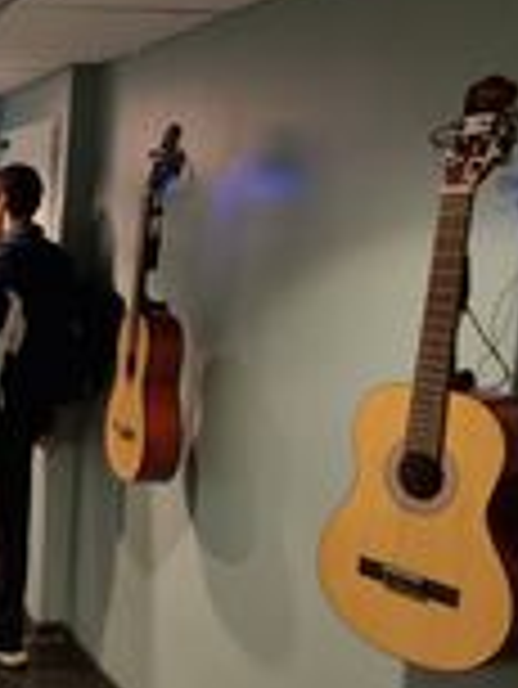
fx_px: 1096
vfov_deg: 34.9
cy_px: 380
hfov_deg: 23.0
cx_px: -189
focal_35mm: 55
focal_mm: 6.7
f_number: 1.8
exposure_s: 1/50
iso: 400
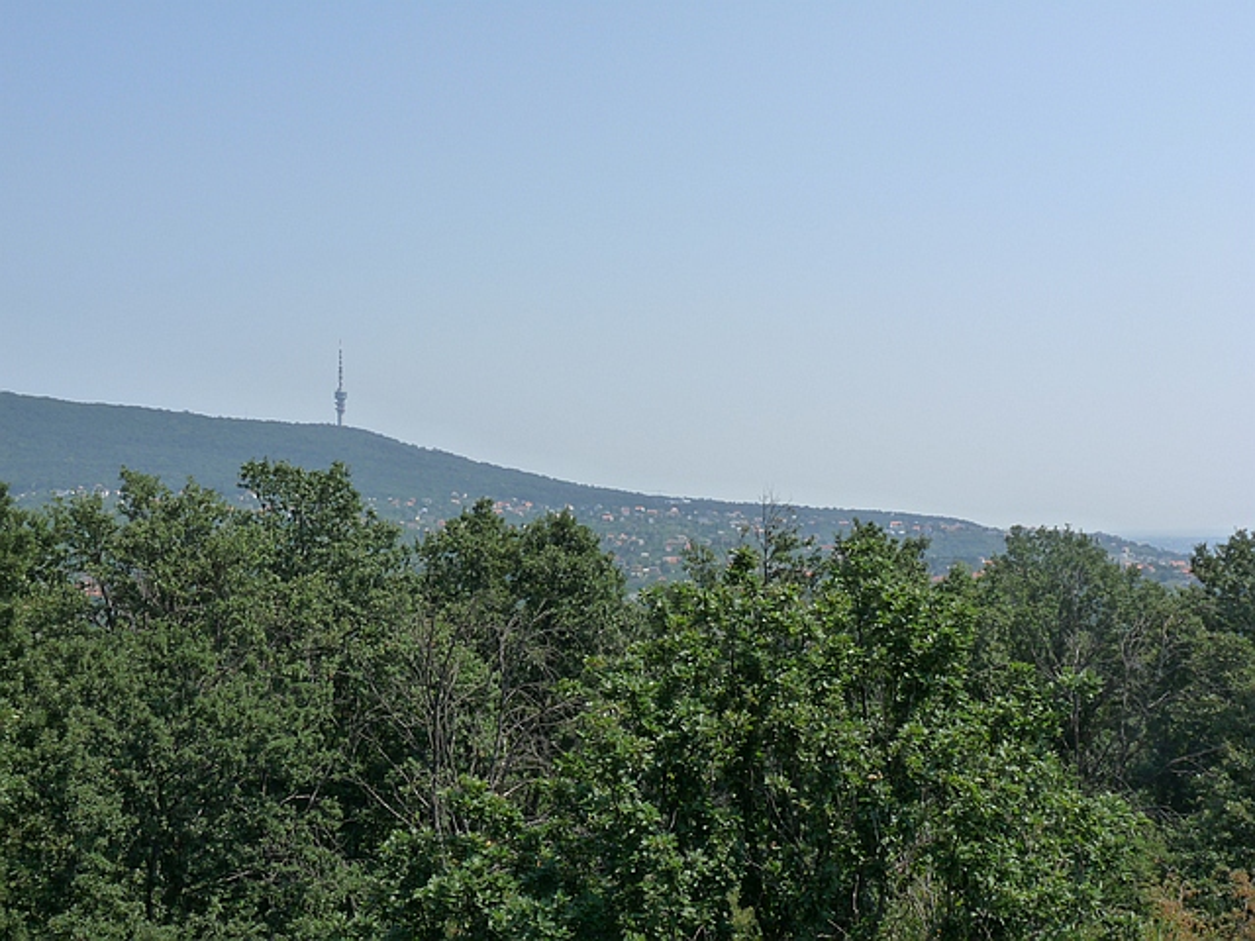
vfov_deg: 29.7
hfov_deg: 38.9
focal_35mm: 49
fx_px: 1776
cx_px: 628
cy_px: 470
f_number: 5.6
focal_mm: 8.7
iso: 160
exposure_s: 1/500
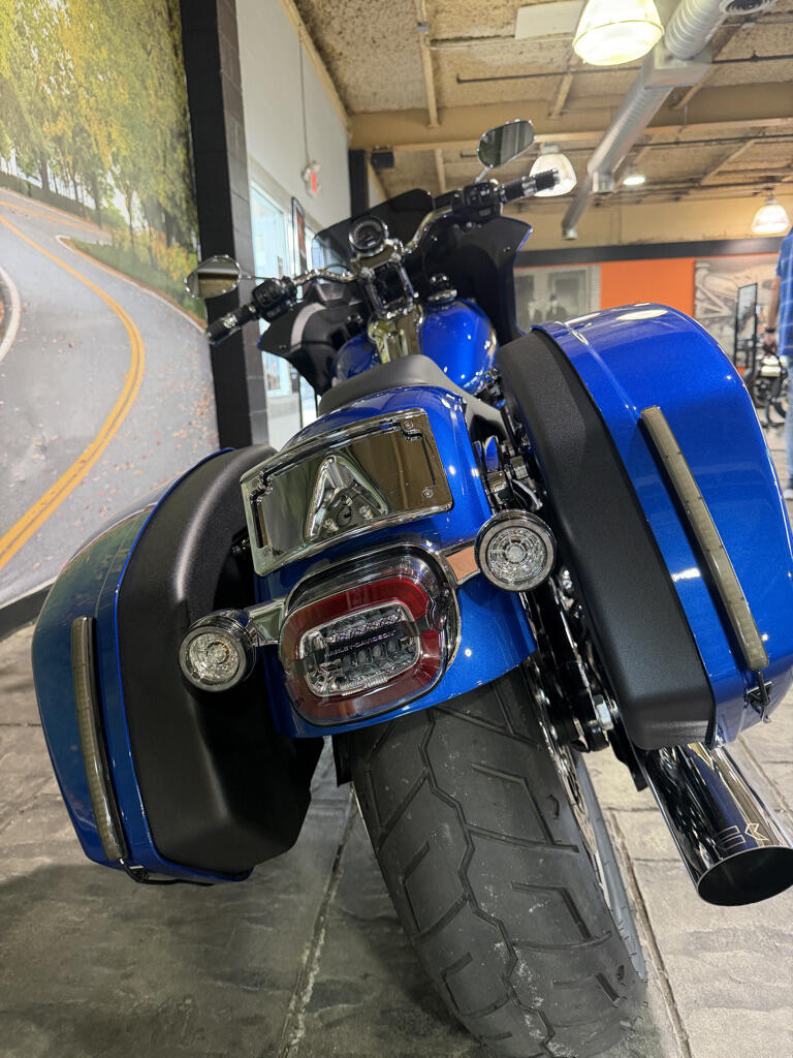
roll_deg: +0.9
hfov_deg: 56.8
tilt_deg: -13.6
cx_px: 396
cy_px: 529
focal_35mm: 24
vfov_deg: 71.6
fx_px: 733
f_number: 1.78
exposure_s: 1/60
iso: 250
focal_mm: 6.76
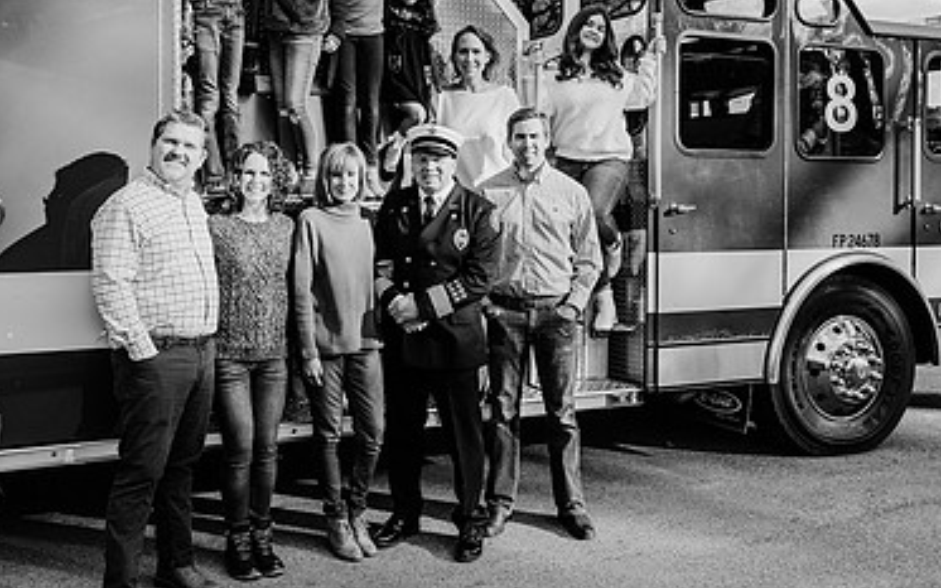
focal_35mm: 38
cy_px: 206
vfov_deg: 33.3
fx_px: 974
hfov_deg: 51.0
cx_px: 356
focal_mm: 24
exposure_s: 1/640
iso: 100
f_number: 3.5
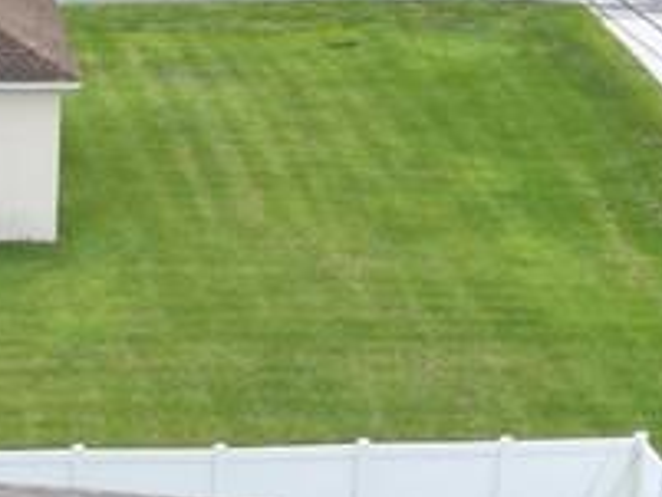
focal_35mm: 191
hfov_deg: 10.1
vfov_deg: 7.2
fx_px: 3655
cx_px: -211
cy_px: 1333
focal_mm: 6.72
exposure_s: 1/2500
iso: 150
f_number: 1.7
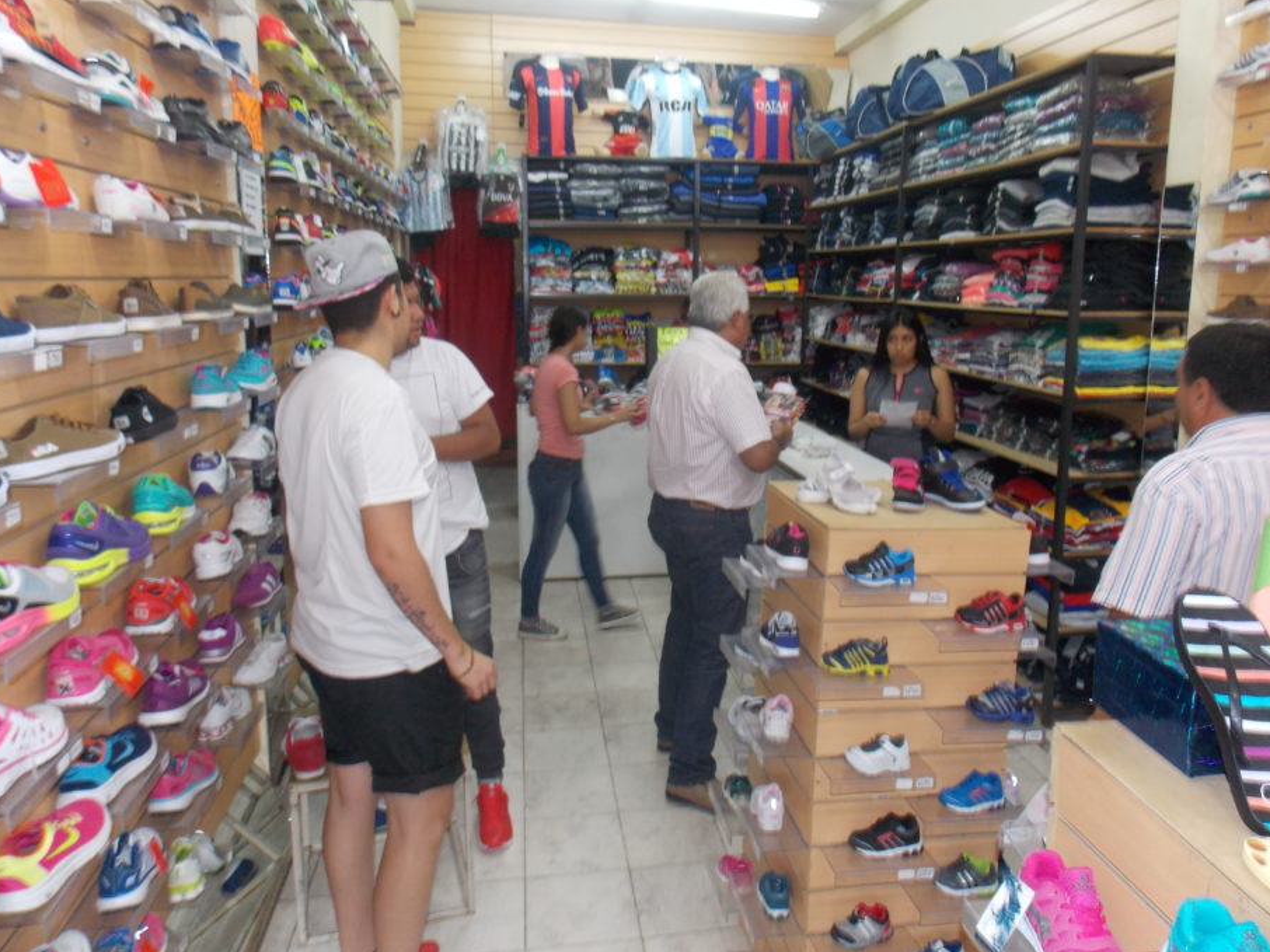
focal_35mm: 26
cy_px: 418
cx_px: 687
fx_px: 954
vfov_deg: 52.9
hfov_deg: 67.2
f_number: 3.1
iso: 200
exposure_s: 1/30
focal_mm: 4
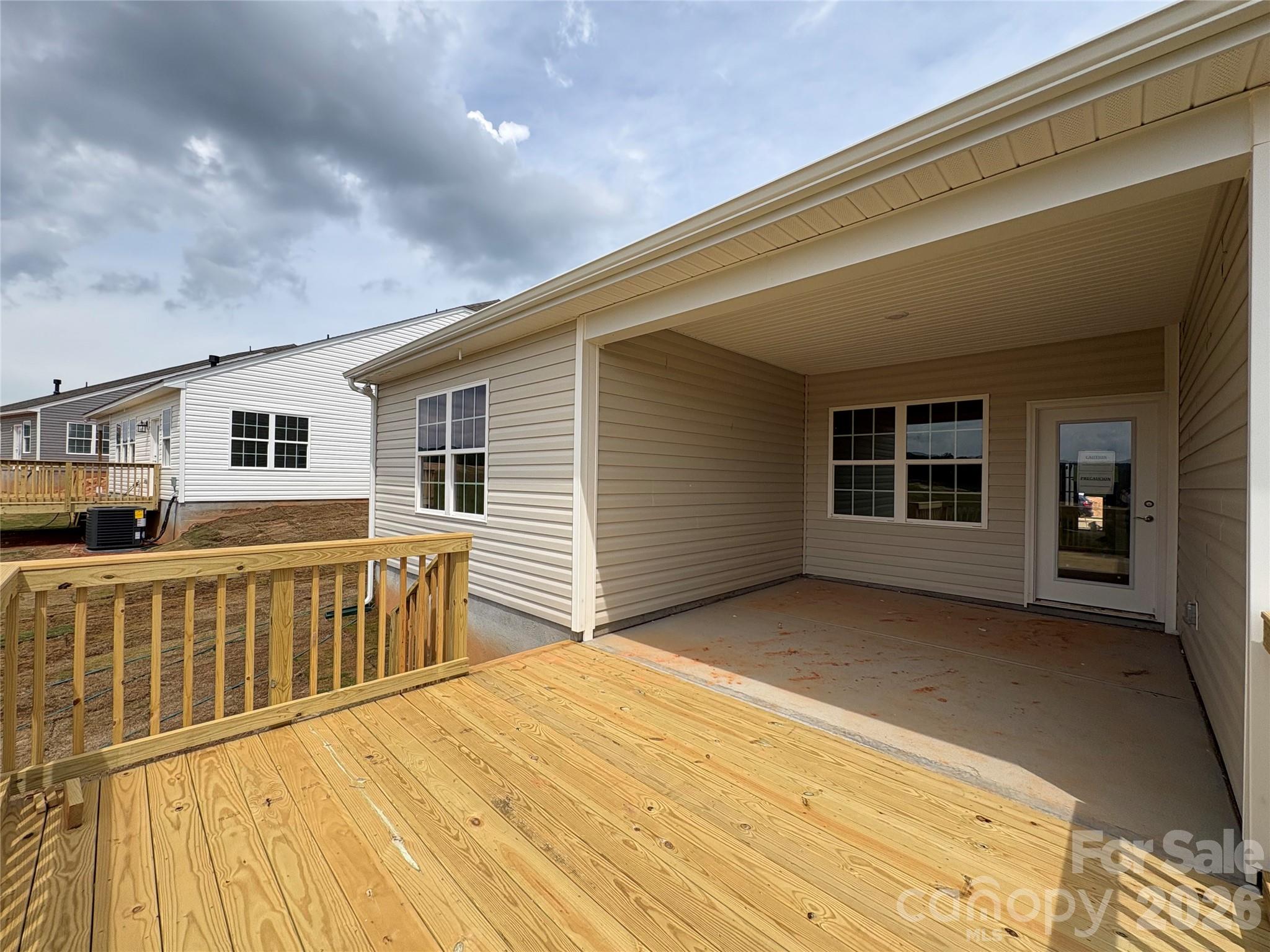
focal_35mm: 14
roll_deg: -0.7
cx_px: 635
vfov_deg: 85.7
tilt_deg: -1.1
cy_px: 476
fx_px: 514
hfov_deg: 102.1
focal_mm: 2.22
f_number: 2.2
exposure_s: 1/1748
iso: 50
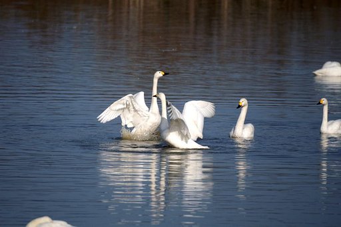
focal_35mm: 750
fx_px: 7095
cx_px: 170
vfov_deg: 1.8
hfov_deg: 2.8
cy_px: 114
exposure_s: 1/4000
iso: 400
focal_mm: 500
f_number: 8
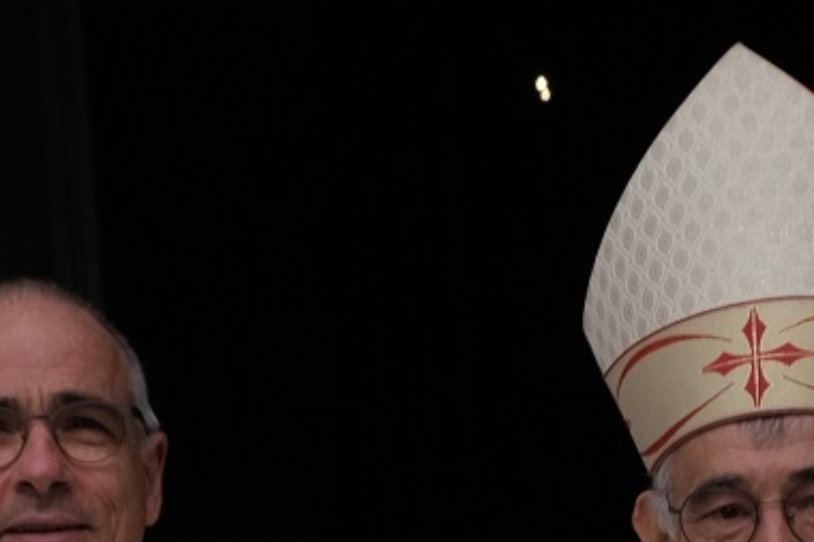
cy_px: 1427
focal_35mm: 157
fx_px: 3548
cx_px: 495
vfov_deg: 7.9
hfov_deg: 13.1
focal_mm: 18
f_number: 4.5
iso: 160
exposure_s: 1/180
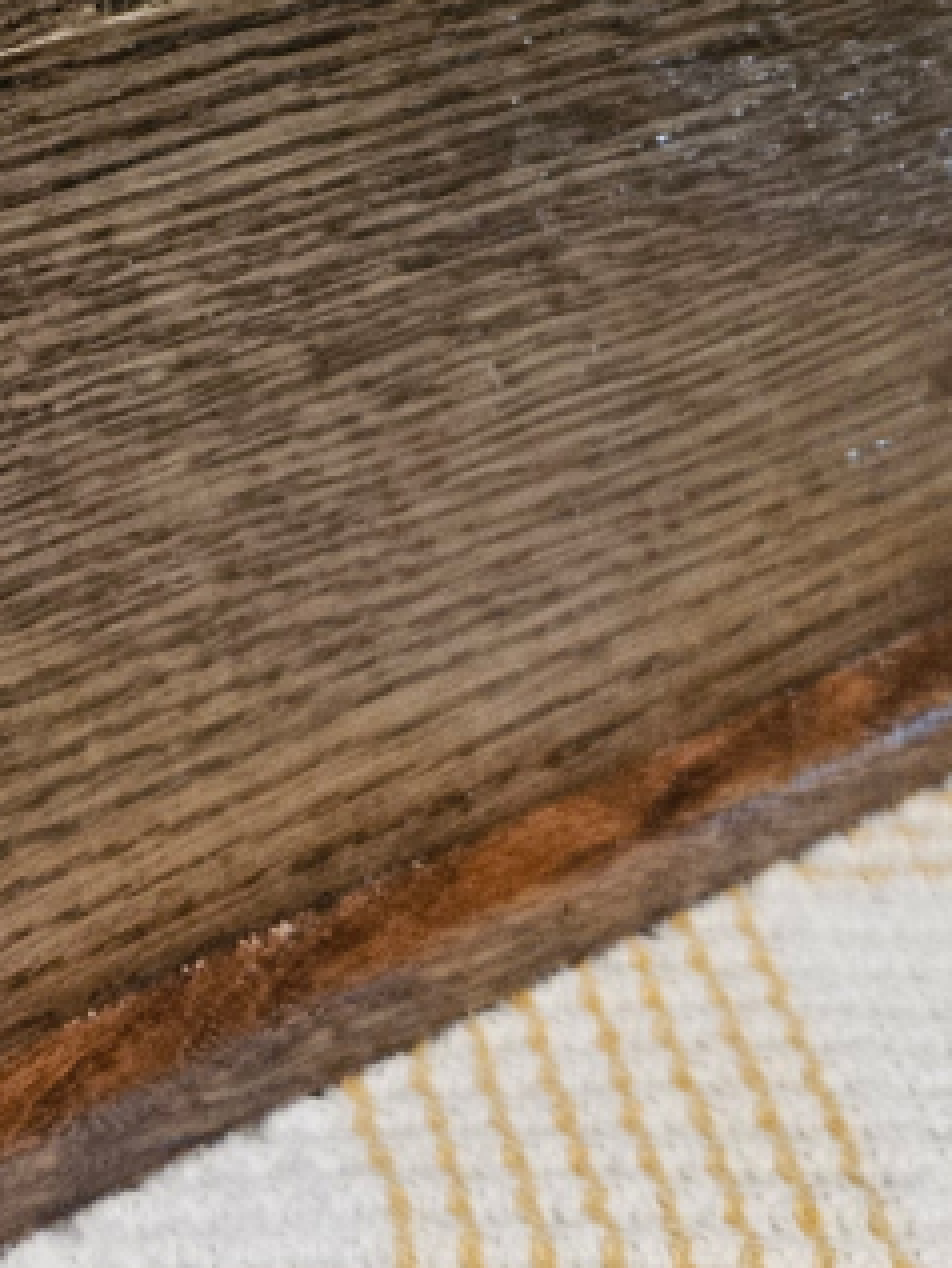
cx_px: -216
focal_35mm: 87
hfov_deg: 16.2
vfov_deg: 20.6
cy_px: -376
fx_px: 3188
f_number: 1.8
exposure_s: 1/120
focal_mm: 5.4
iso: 500
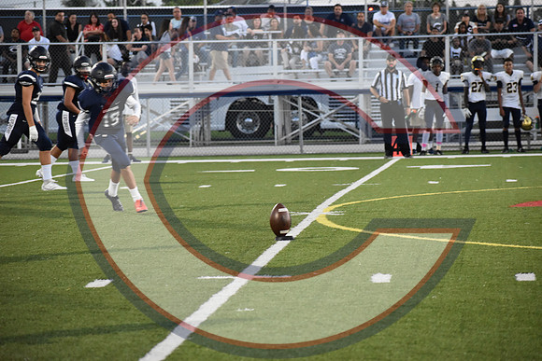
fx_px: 2936
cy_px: 180
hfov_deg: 10.5
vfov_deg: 7.0
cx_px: 271
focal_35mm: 195
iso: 3200
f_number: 4.8
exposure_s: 1/250
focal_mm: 130
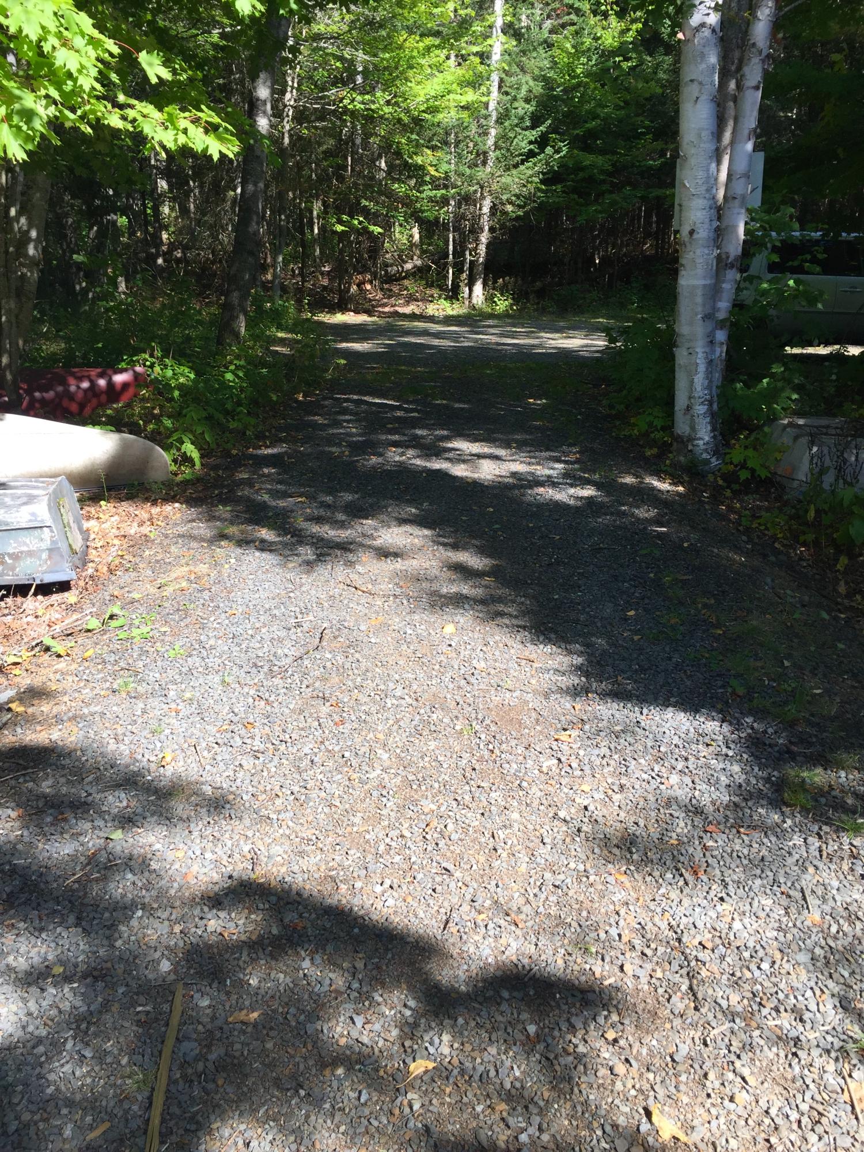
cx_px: 432
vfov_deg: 61.7
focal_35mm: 29
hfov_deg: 48.2
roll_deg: +0.7
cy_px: 576
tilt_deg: -11.5
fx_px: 965
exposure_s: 1/628
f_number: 2.2
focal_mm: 4.15
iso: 32
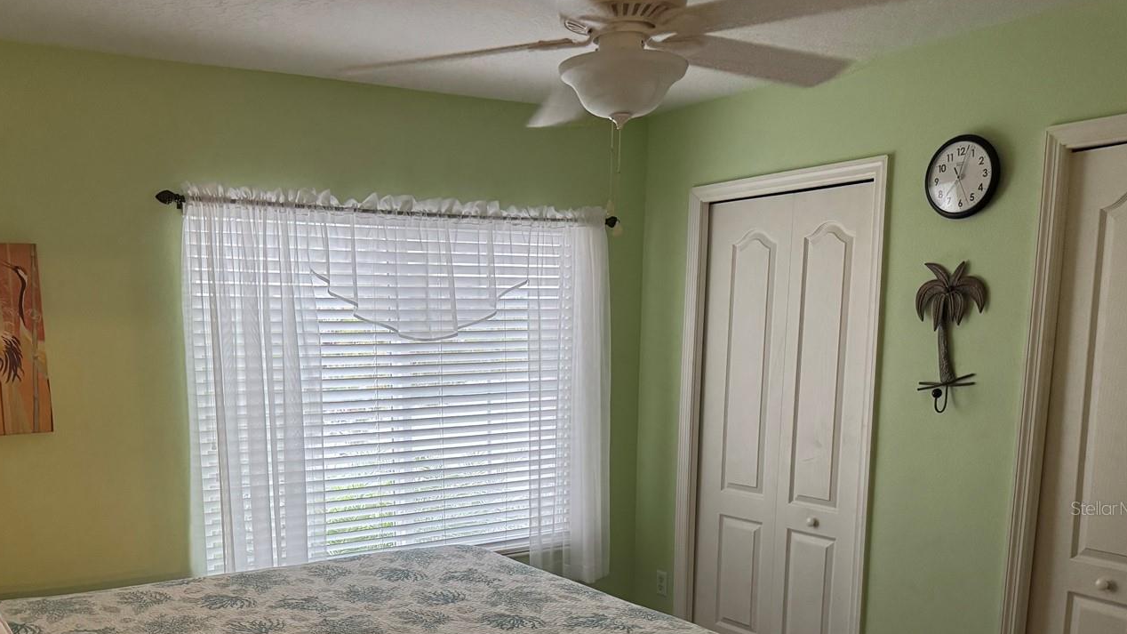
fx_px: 986
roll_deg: +0.0
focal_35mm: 33
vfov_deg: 34.5
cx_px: 444
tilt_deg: -10.4
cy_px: 508
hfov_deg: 58.9
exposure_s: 1/60
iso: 500
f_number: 1.78
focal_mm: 6.76
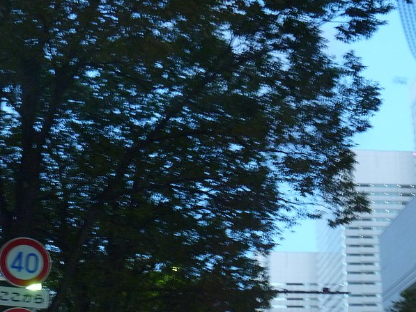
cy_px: 221
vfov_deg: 24.2
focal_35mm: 60
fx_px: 721
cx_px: 286
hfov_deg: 31.9
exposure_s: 1/5
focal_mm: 6.3
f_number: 3.5
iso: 400
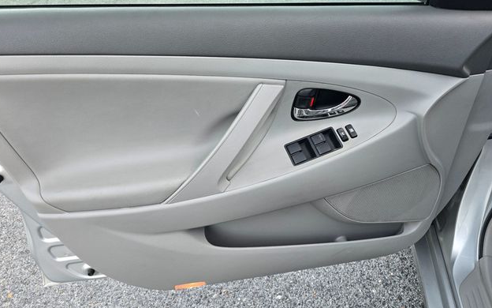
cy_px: 171
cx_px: 240
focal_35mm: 25
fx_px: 335
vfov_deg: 49.2
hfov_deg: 72.5
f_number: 1.7
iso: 100
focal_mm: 6.3
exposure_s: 1/180
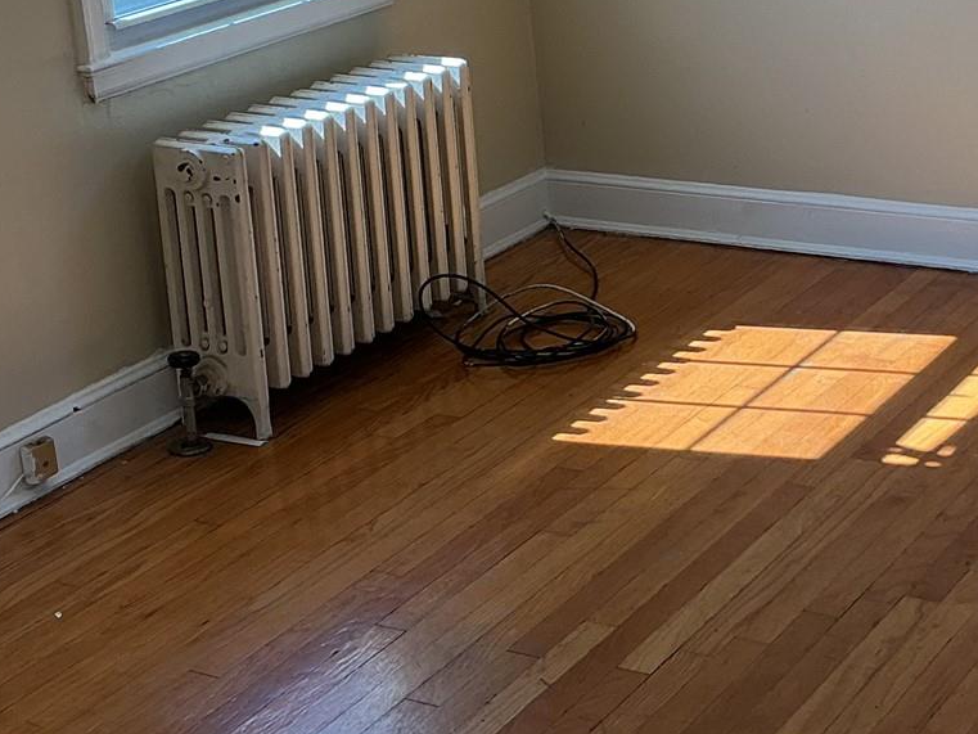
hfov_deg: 24.8
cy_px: 108
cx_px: 680
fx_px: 2204
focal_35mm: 78
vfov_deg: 18.7
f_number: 1.8
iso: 20
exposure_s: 1/120
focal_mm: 3
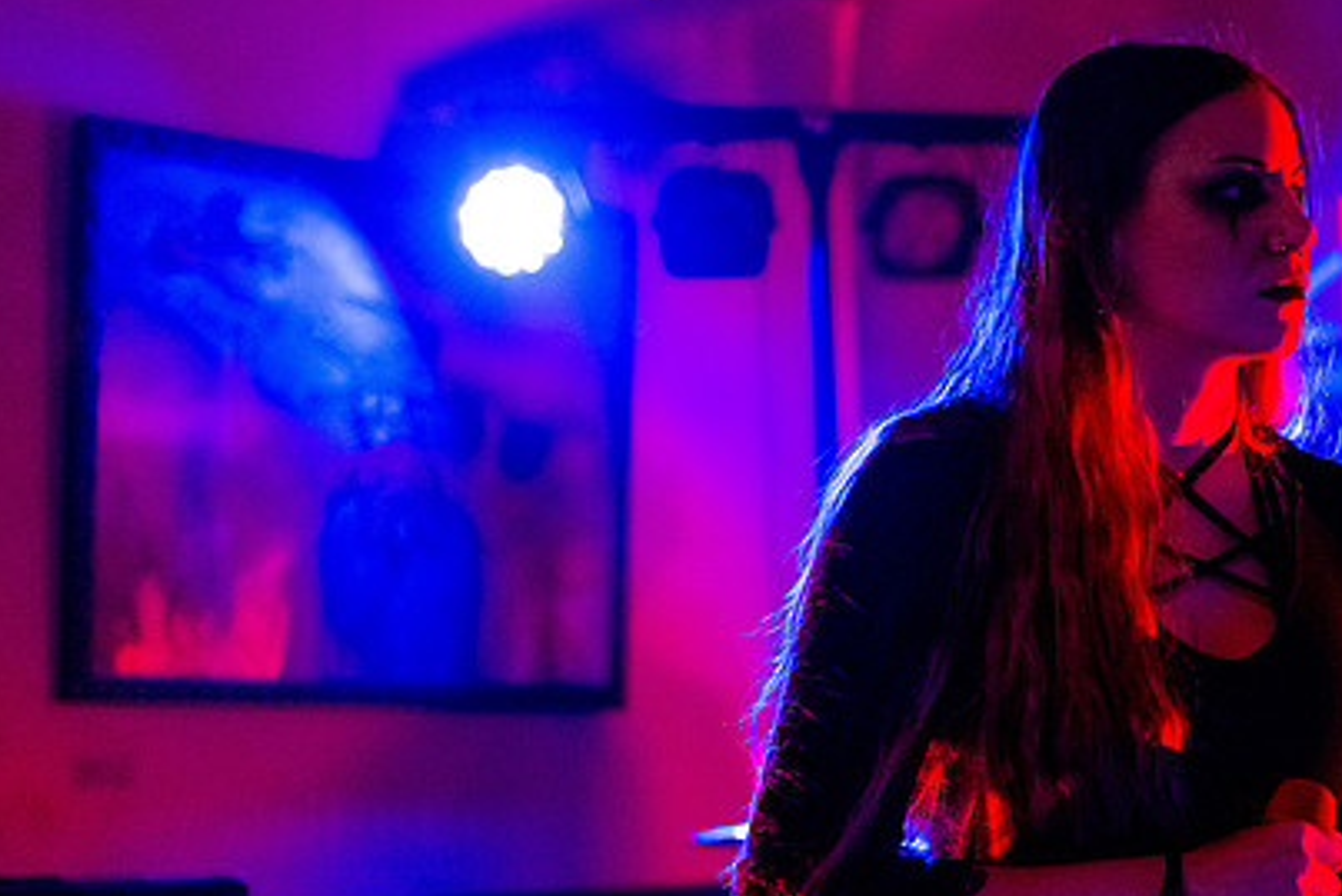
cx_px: 1060
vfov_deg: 16.8
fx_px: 3020
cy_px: 645
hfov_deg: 24.7
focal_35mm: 81
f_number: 2
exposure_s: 1/160
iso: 3200
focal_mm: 50
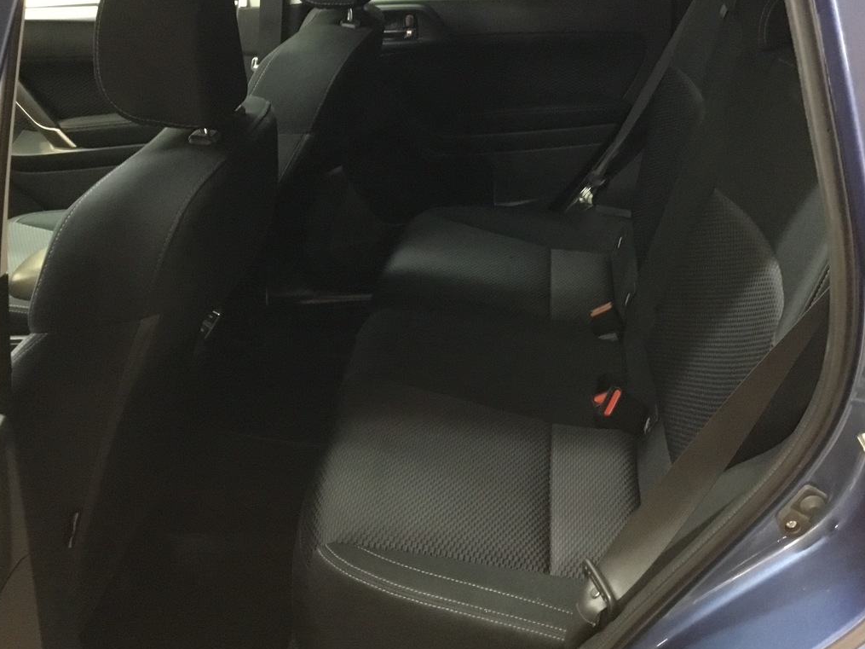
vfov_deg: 32.8
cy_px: 254
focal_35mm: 44
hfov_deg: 42.9
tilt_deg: -23.9
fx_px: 1099
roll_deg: +2.2
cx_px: 443
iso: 500
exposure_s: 1/17
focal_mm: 3.3
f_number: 2.4
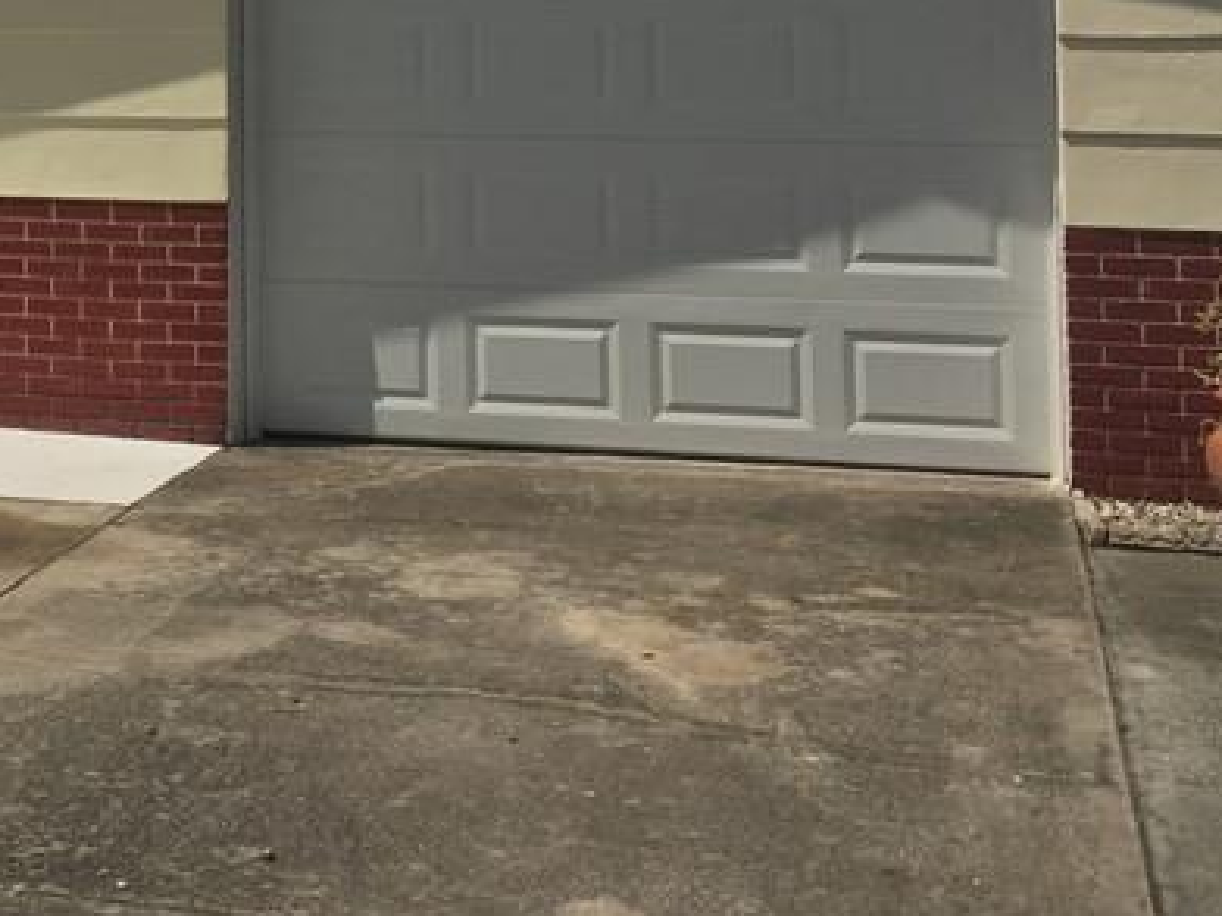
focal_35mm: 76
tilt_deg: +5.0
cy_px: -153
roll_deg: +0.4
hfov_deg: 24.5
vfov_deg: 18.5
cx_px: -6
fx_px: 2682
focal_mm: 4.15
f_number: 2.2
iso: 25
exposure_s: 1/3205
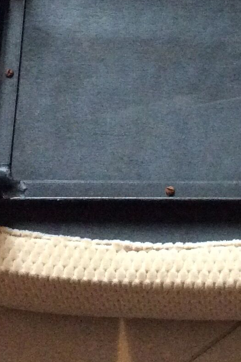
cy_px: 70
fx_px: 1094
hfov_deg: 12.4
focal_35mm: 109
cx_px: 242
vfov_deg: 18.6
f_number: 2.4
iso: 320
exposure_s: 1/25
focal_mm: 3.3
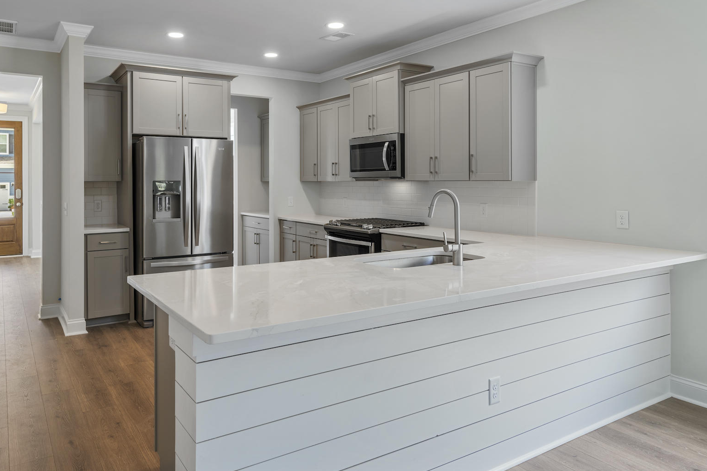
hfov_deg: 71.0
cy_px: 178
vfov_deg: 50.8
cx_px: 293
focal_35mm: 25
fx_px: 491
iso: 100
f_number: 7.1
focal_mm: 20
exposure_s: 1/3
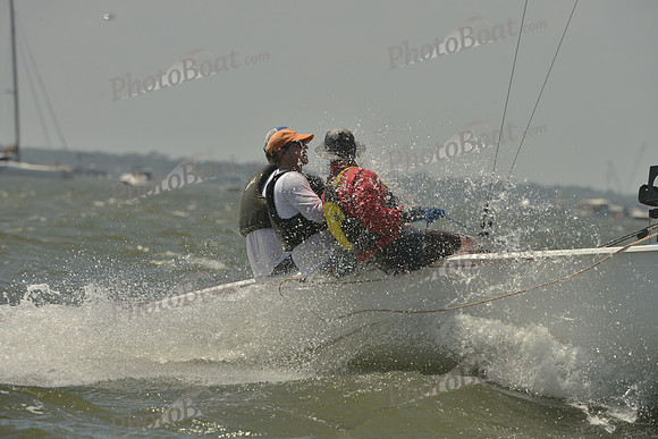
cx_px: 329
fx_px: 6581
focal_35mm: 360
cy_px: 220
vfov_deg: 3.8
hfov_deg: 5.7
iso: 280
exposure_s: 1/1250
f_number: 10
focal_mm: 360
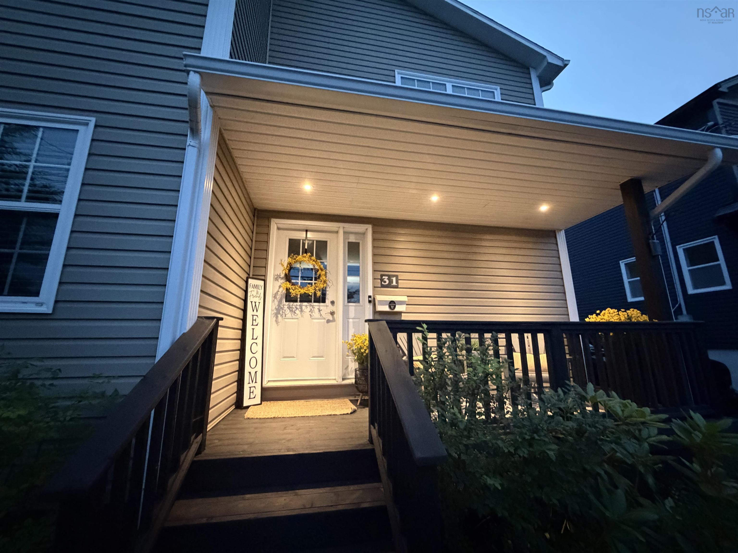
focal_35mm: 14
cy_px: 276
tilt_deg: +13.5
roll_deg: +0.5
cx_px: 369
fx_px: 298
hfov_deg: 102.1
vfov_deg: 85.7
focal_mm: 2.22
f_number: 2.2
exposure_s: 1/40
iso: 1250
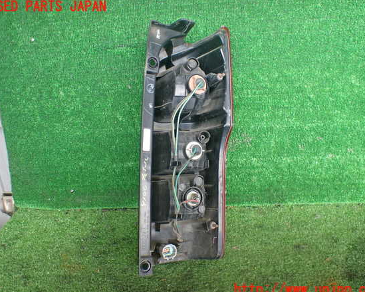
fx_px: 346
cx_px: 185
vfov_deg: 45.8
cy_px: 148
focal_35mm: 32
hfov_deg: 55.7
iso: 250
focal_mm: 5.4
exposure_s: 1/125
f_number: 2.3
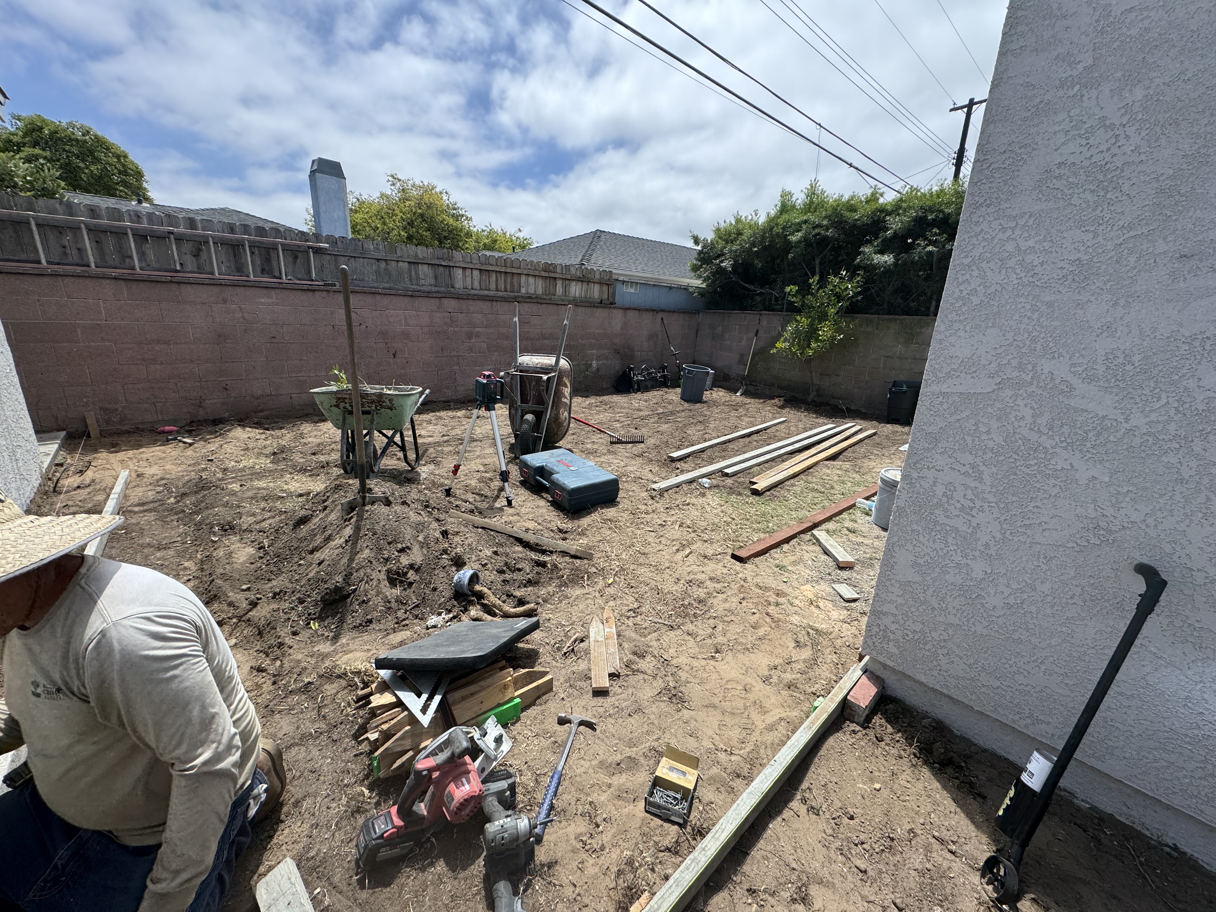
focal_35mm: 14
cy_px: 456
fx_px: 492
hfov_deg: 102.1
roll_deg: -1.9
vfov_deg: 85.7
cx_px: 608
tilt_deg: -17.5
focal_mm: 2.22
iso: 50
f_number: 2.2
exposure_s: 1/1126
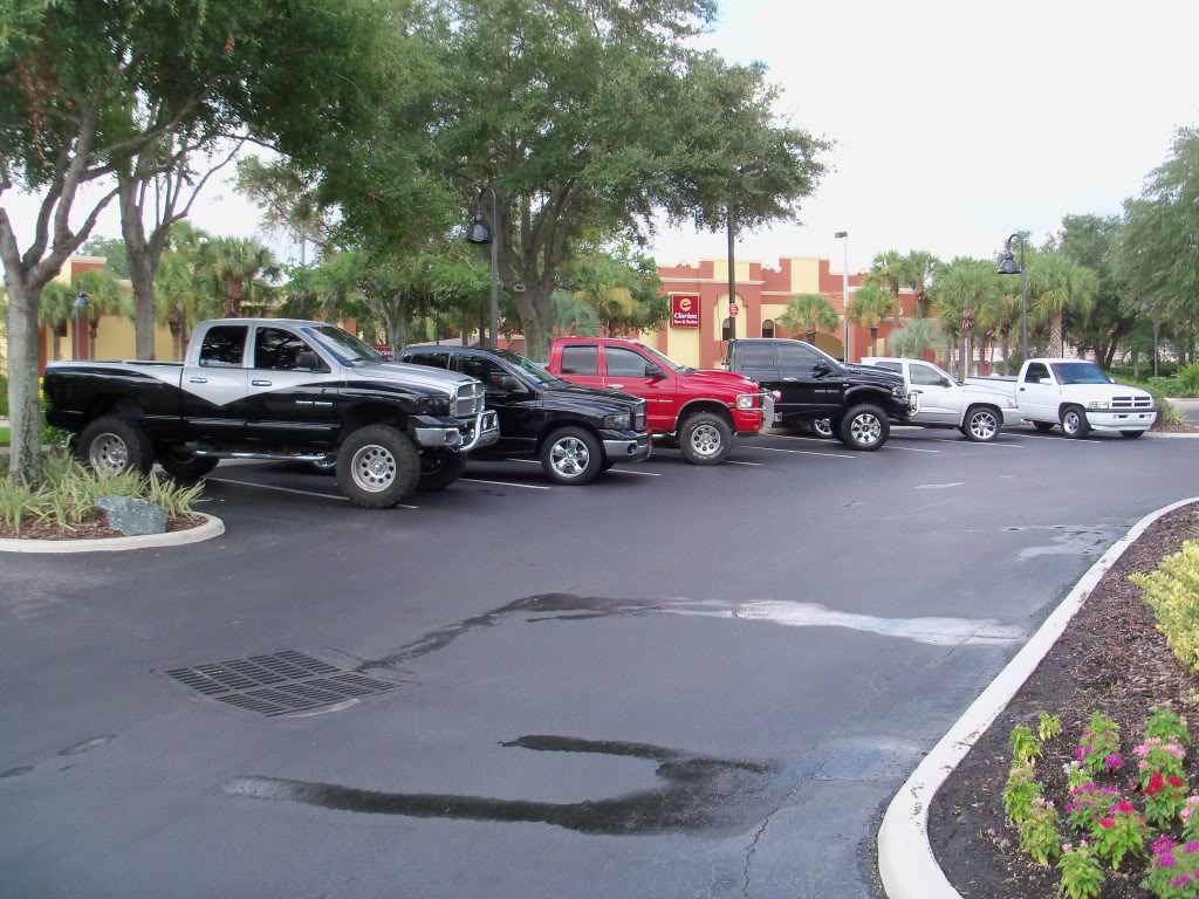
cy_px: 450
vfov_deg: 40.7
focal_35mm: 35
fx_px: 1212
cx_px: 600
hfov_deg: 52.6
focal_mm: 6.3
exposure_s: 1/250
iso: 80
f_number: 3
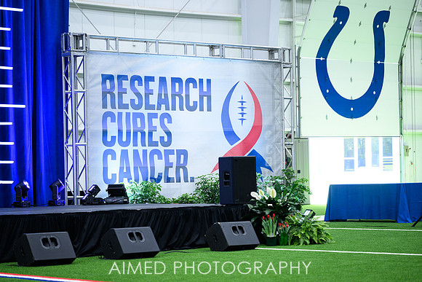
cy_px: 142
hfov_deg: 19.1
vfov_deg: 12.8
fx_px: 1252
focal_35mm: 107
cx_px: 214
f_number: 2.8
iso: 1000
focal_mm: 105
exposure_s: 1/200
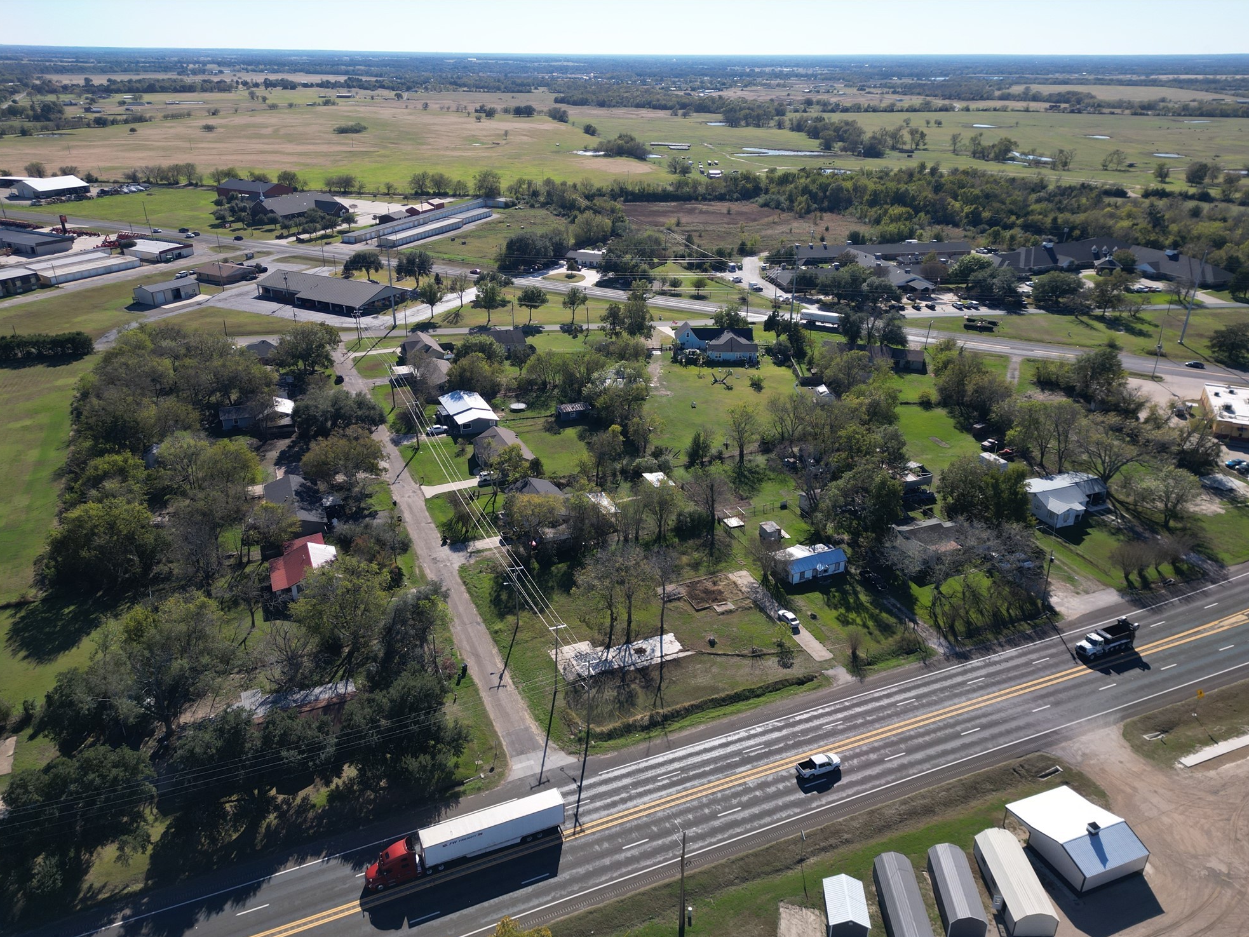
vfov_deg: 54.9
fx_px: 902
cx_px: 613
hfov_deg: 69.4
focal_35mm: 25
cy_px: 487
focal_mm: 6.72
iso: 100
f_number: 1.7
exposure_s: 1/2000
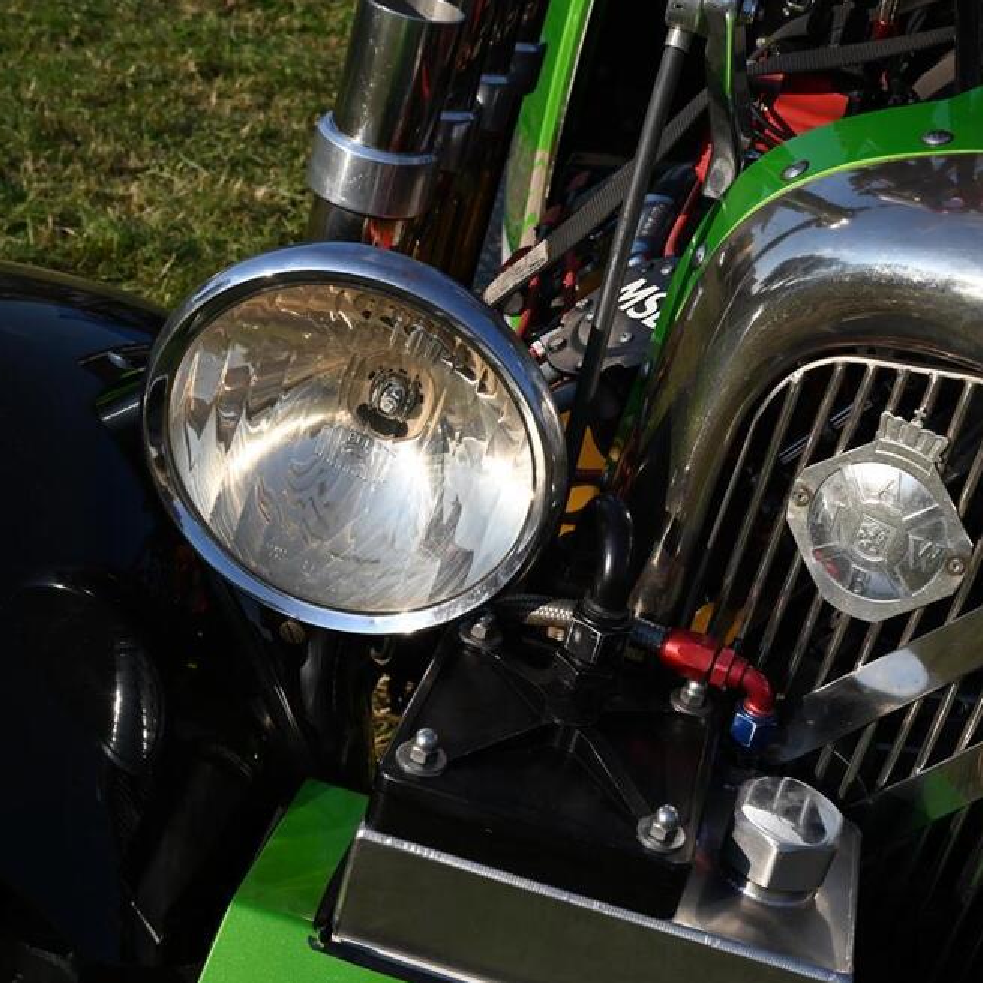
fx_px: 1735
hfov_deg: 31.2
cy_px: 492
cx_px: 720
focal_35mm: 54
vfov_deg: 31.6
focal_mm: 42
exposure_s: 1/640
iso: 640
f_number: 13
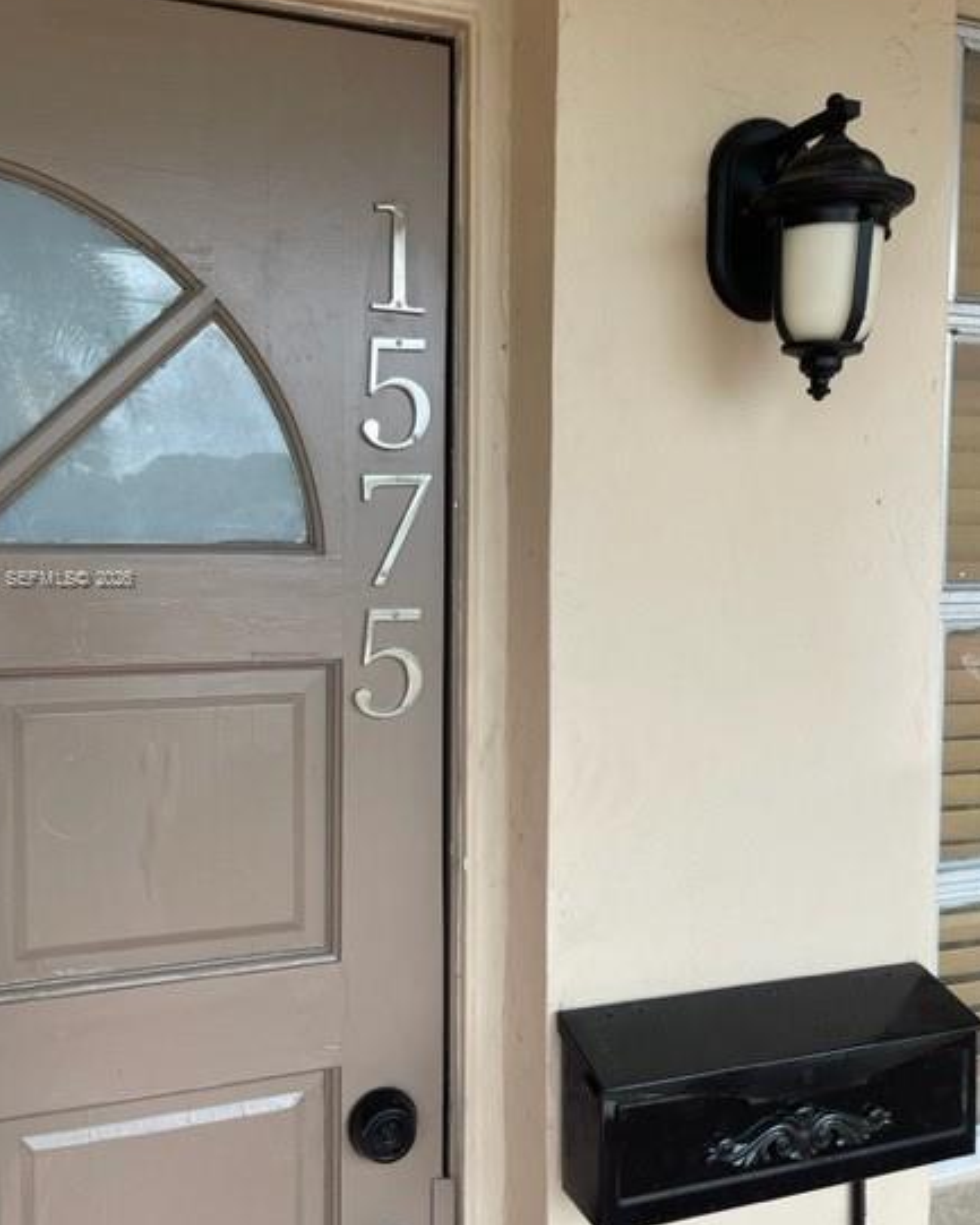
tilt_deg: -2.4
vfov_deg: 58.7
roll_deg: +0.1
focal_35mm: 30
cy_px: 580
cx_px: 450
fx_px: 1087
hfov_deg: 48.5
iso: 32
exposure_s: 1/274
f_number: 1.6
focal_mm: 5.1
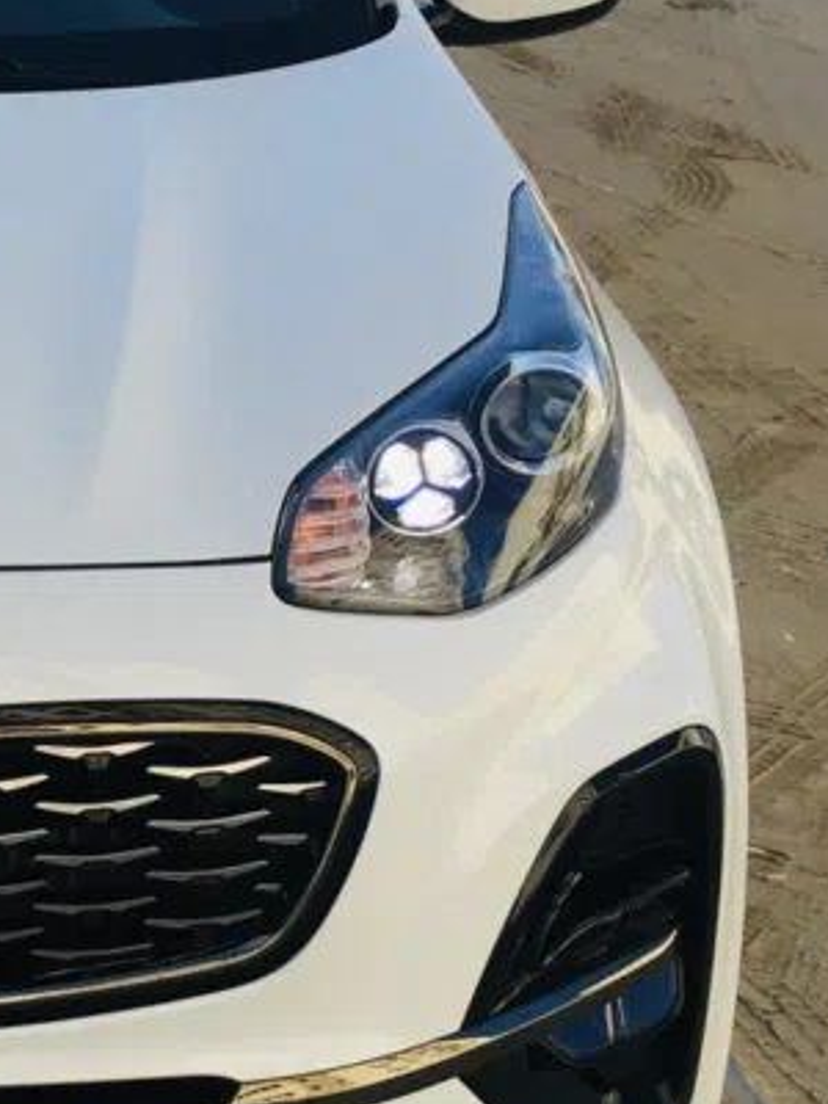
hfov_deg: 13.8
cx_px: -508
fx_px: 3157
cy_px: 592
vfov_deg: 19.8
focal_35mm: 99
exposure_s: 1/1148
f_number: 2.2
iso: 25
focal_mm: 4.15
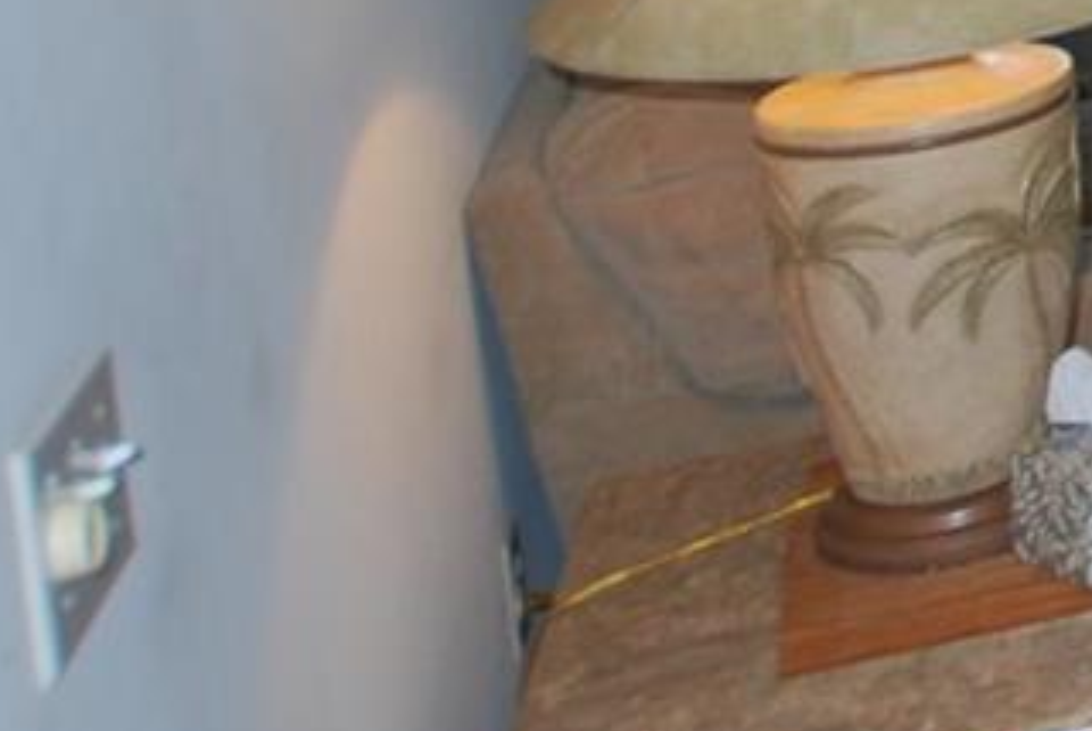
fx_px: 2277
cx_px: 2276
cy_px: -451
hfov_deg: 17.5
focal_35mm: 75
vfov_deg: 16.2
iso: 200
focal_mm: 10
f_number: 3.5
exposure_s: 1/60
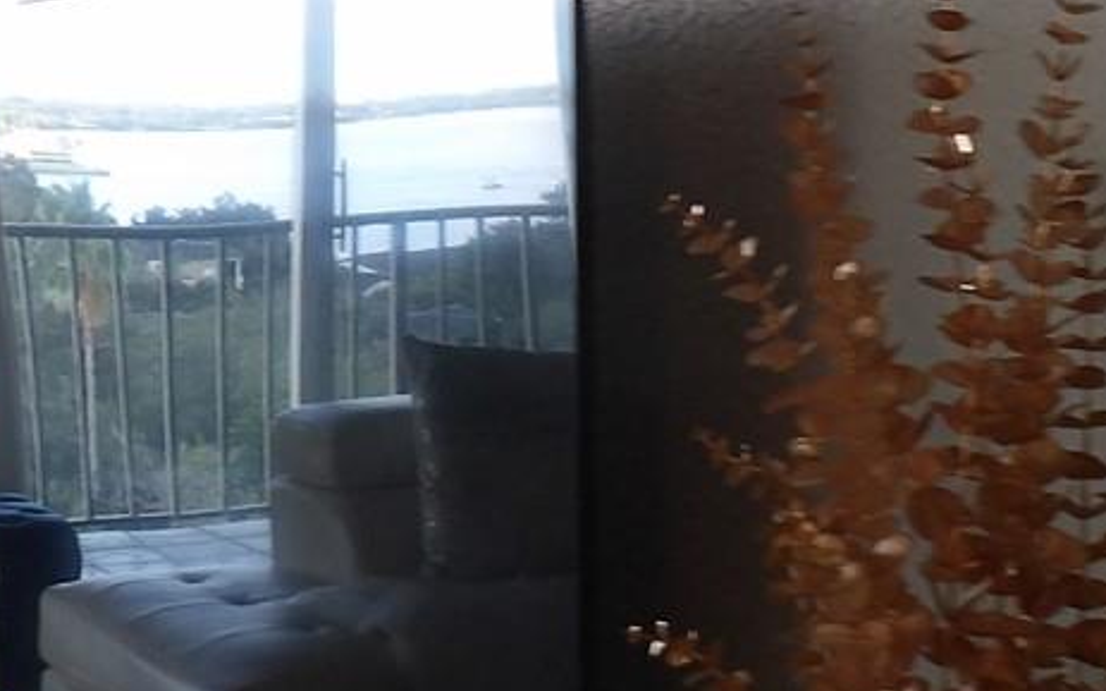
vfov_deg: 14.8
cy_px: 280
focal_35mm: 88
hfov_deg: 23.3
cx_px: 282
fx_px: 2652
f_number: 3.2
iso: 112
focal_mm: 4.3
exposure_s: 1/33
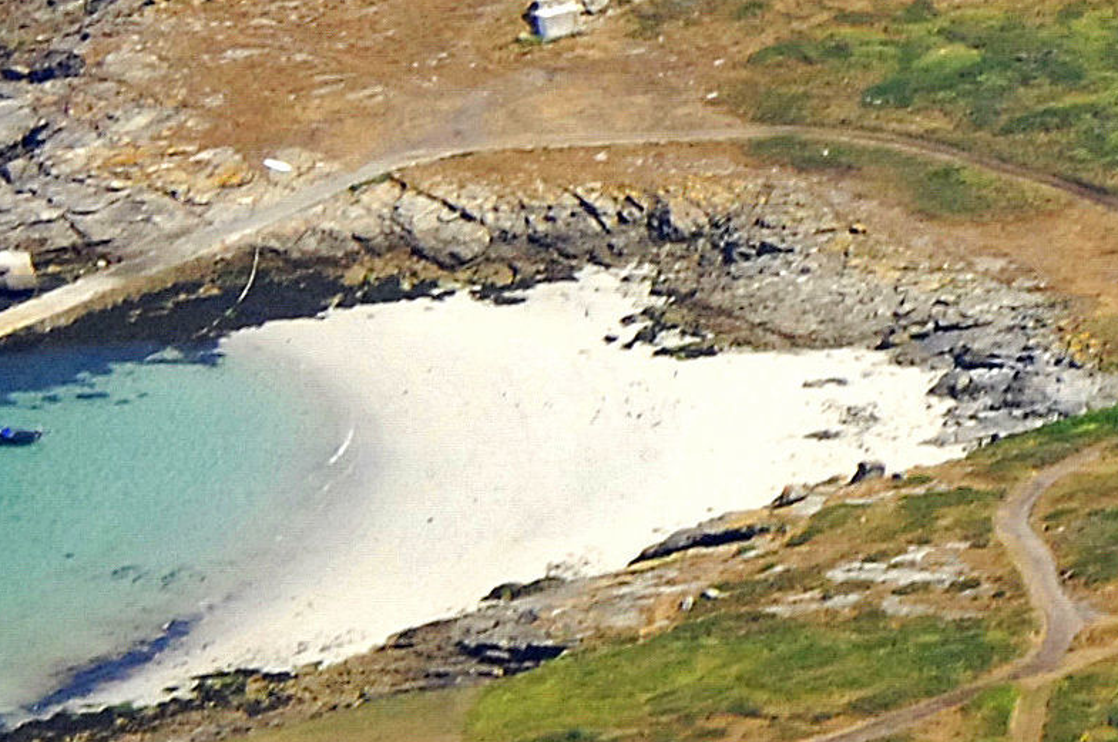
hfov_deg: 4.7
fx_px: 13211
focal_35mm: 426
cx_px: 2992
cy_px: 551
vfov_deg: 3.2
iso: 400
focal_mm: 52
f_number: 7.1
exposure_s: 1/1000
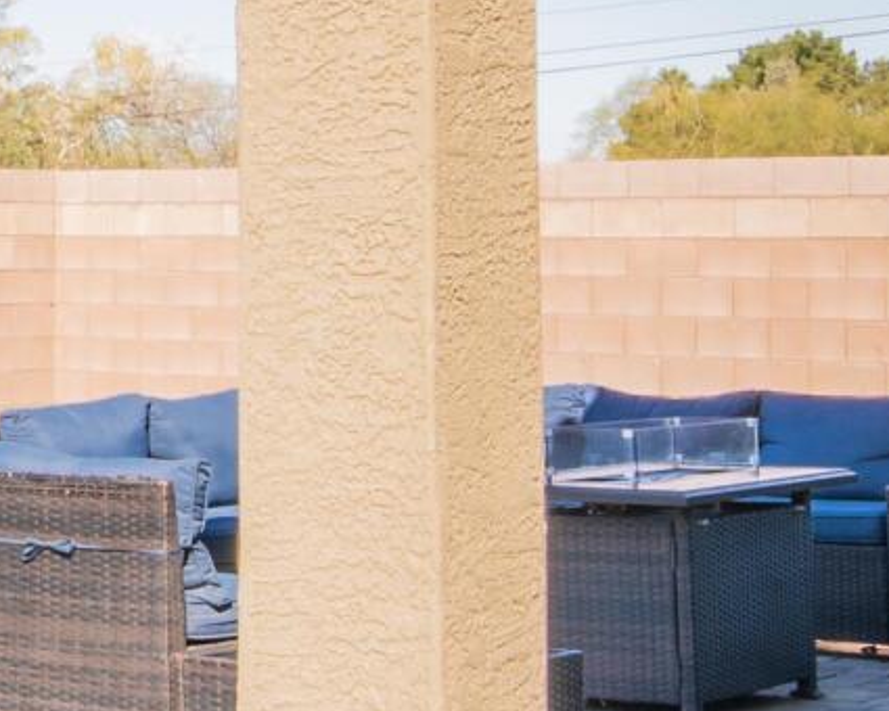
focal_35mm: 106
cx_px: -293
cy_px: 128
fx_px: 2789
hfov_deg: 17.0
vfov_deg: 14.4
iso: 100
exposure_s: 1/15
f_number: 22
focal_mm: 16
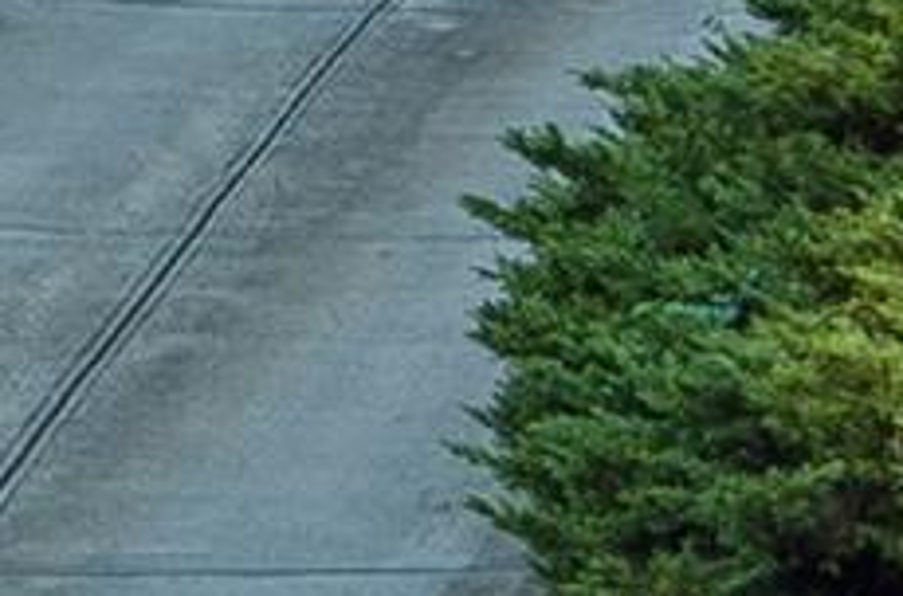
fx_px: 7029
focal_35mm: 281
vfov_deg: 4.8
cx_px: -1013
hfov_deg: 7.0
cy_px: -498
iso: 200
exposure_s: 1/45
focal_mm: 42
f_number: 8
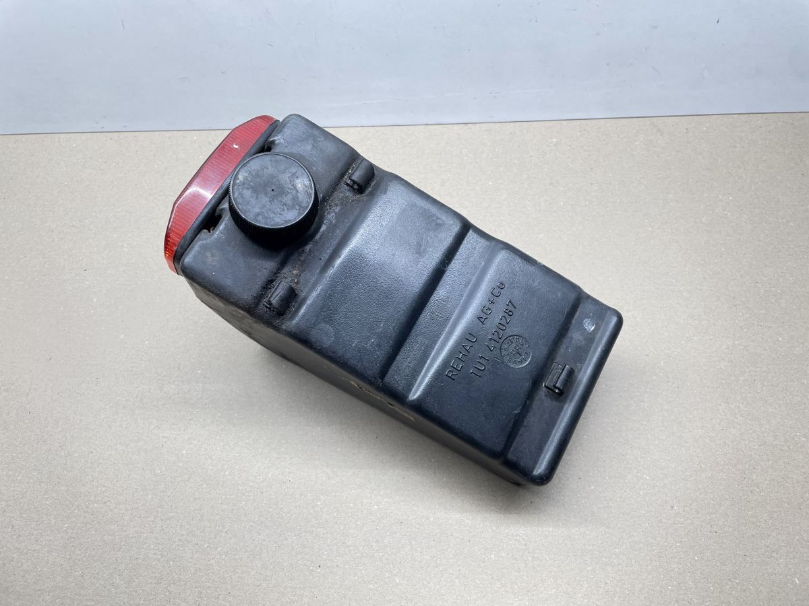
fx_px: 608
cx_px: 404
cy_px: 303
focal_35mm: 26
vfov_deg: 53.1
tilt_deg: -58.6
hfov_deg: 67.3
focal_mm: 4.2
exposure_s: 1/100
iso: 100
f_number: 1.6
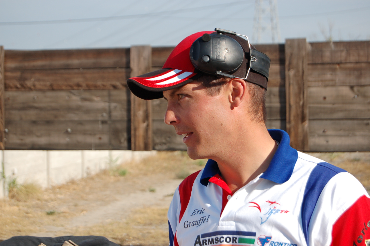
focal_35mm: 82
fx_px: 847
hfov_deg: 24.6
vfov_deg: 16.5
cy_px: 123
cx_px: 185
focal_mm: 55
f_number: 5.6
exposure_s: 1/640
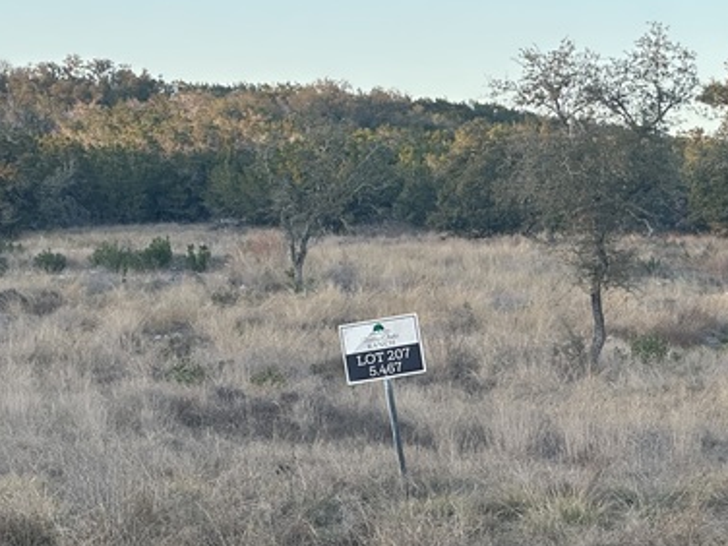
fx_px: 2755
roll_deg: +0.0
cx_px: 339
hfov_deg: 15.1
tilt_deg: +3.7
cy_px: 192
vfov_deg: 11.3
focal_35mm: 131
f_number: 2.8
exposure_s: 1/99
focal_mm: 9
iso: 100
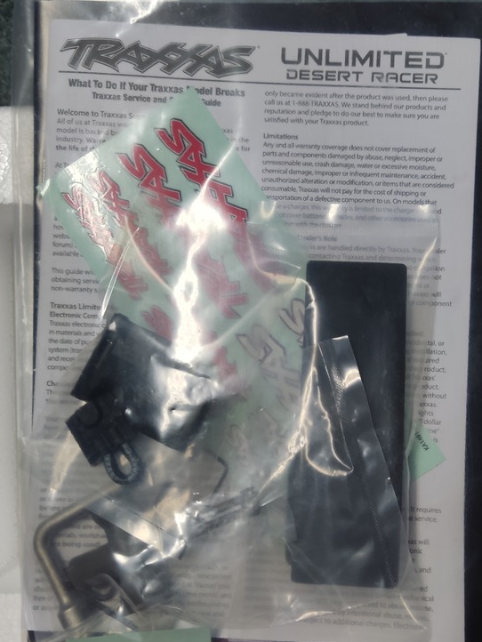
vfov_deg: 51.3
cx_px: 288
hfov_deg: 39.5
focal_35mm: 36
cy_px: 348
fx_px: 668
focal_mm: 4.71
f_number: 1.79
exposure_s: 1/60
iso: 211
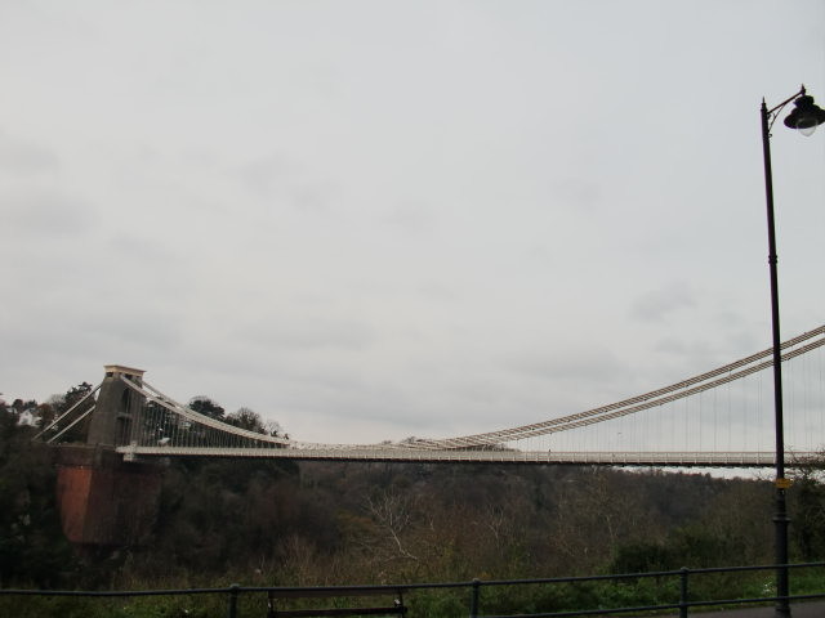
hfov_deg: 51.4
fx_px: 858
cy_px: 309
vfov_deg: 39.7
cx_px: 412
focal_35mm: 36
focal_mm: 6.3
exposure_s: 1/160
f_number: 7.9
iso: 64
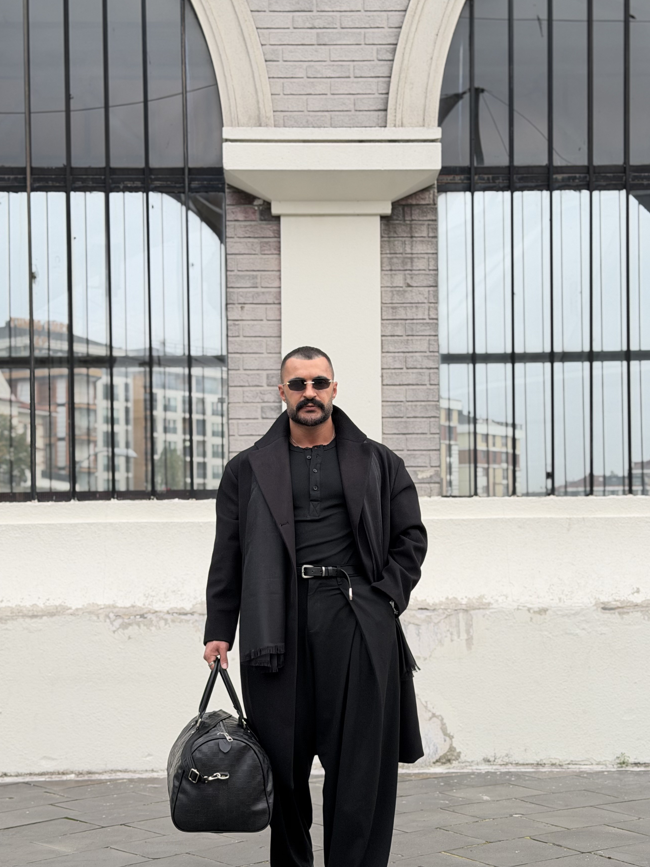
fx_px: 1402
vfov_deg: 34.3
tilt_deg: +1.1
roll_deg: +0.3
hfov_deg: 26.1
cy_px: 499
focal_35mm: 56
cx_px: 341
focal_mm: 6.76
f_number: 1.78
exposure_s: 1/121
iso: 80
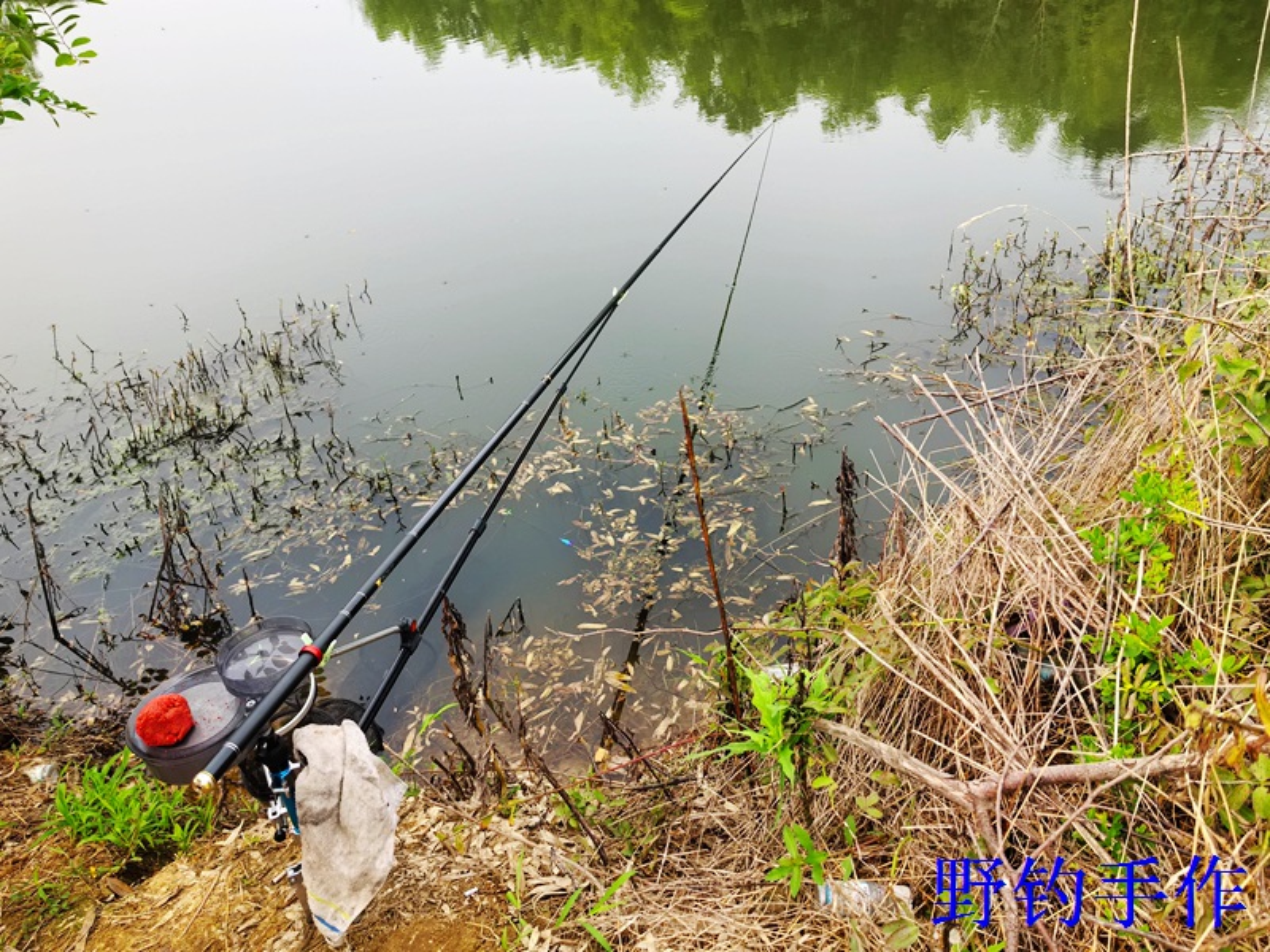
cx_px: 635
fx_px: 991
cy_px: 476
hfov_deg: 65.3
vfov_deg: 51.4
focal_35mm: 27
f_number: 2
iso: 64
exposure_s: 1/999
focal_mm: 5.75
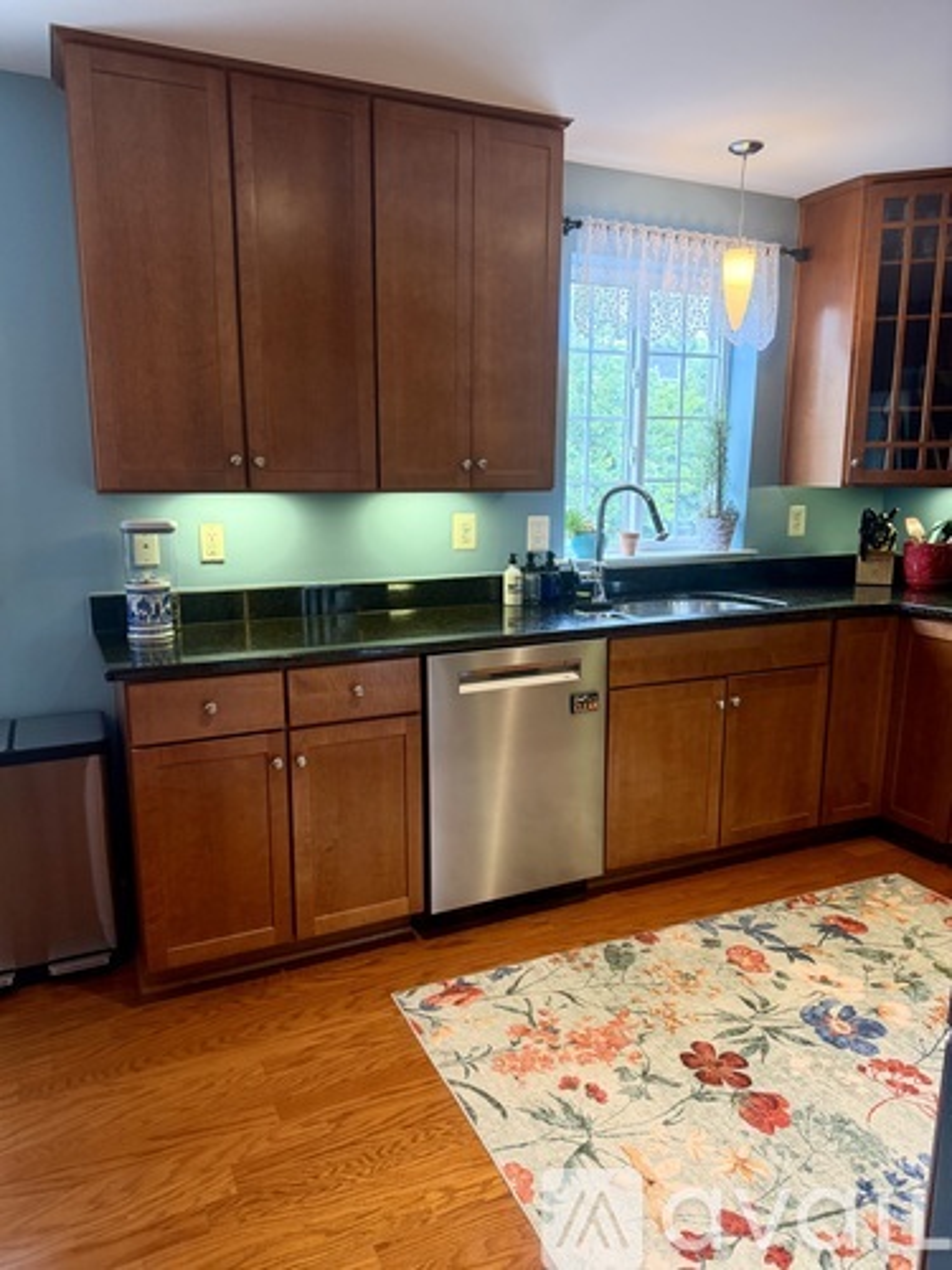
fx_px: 880
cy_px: 635
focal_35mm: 24
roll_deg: -0.1
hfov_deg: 56.8
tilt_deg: -10.7
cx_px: 476
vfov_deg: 71.6
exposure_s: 1/60
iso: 250
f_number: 1.78
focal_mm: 6.76
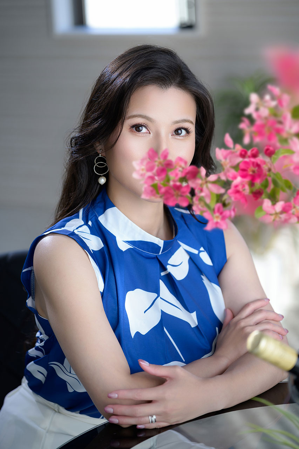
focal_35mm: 92
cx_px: 150
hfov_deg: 14.9
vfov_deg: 22.1
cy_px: 224
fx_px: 1146
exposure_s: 1/100
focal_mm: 92
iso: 50
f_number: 2.8
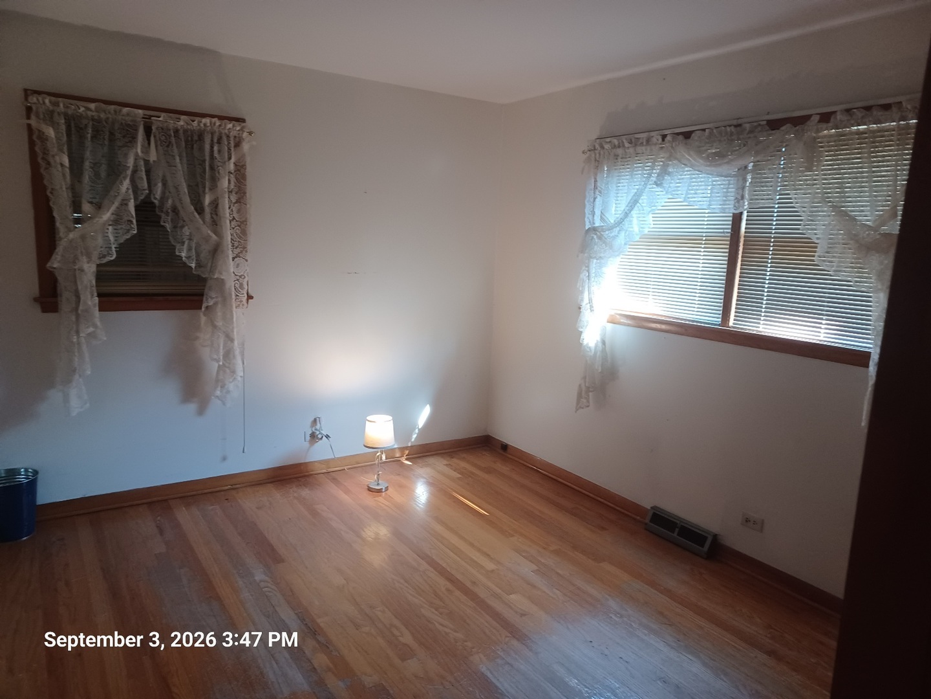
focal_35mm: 25
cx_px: 466
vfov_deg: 54.9
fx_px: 672
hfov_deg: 69.4
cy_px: 350
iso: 400
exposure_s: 1/25
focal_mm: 4.6
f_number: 1.8
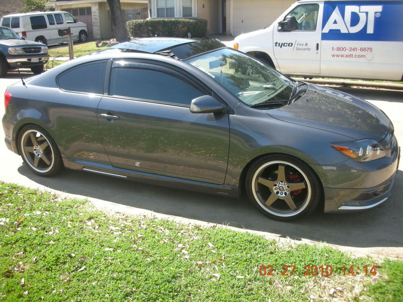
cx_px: 202
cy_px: 151
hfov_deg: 52.6
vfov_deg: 40.7
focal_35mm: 35
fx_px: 407
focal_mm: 5.8
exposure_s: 1/183
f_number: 2.8
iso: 50
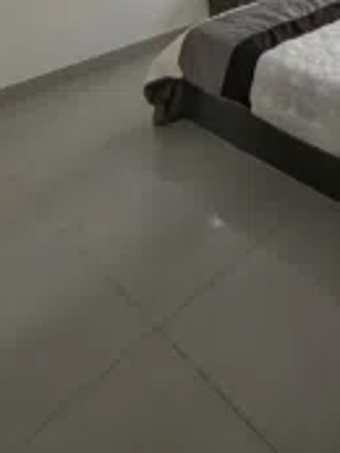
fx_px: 392
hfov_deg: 39.9
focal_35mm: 30
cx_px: 356
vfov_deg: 46.6
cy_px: -29
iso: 67
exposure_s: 1/100
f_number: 2.2
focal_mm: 1.66
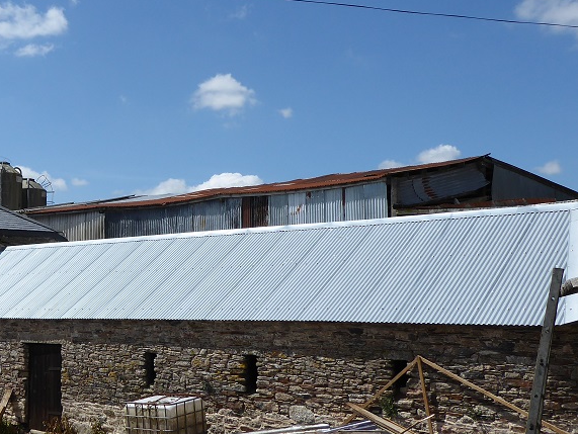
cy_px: 259
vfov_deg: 26.1
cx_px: 127
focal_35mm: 56
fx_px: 936
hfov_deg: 33.5
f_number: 3.5
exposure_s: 1/1300
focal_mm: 5.4
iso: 80
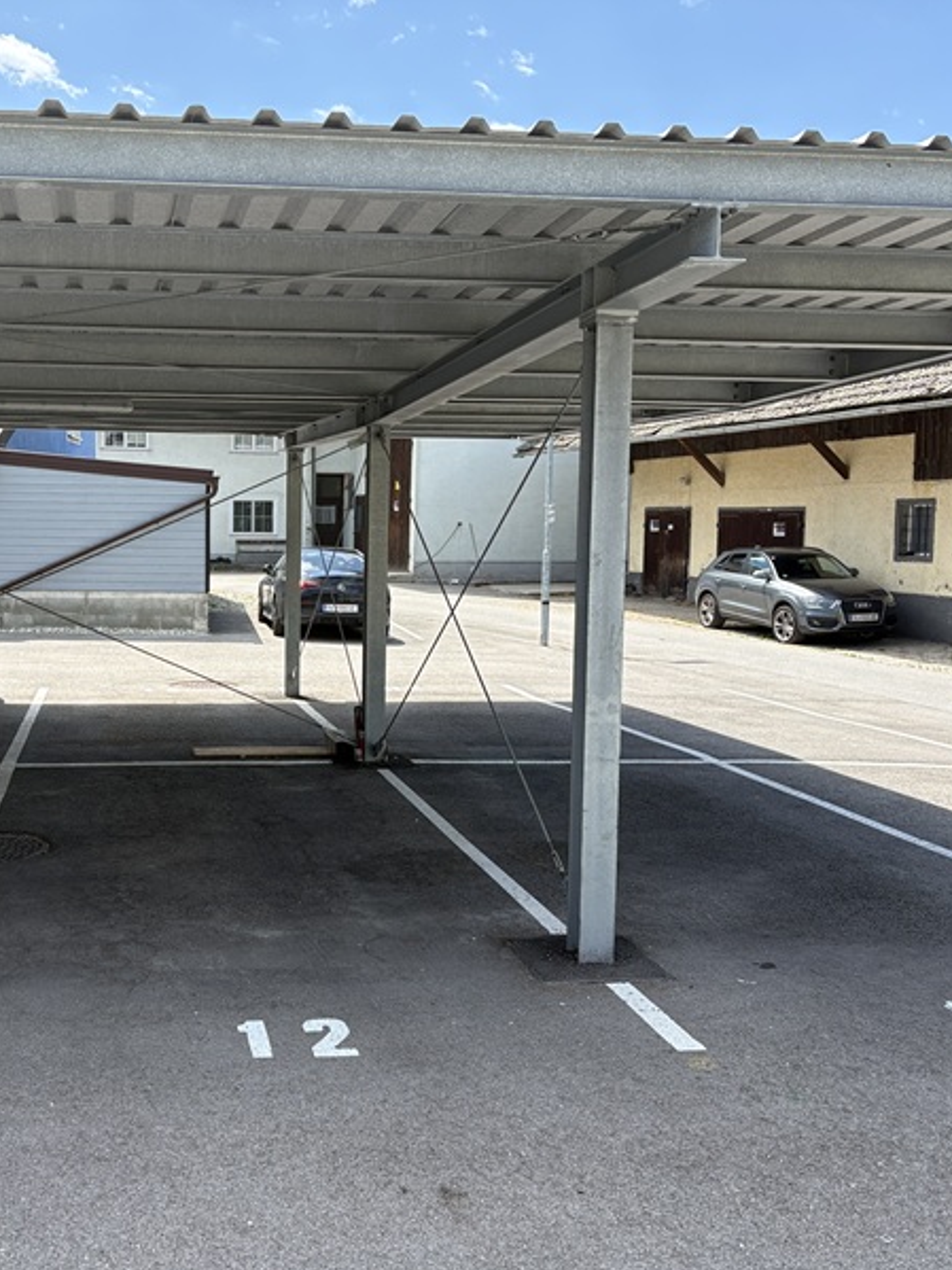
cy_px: 636
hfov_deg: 39.6
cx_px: 240
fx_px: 1284
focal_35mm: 35
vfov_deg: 52.6
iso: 50
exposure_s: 1/1155
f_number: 1.6
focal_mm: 5.96
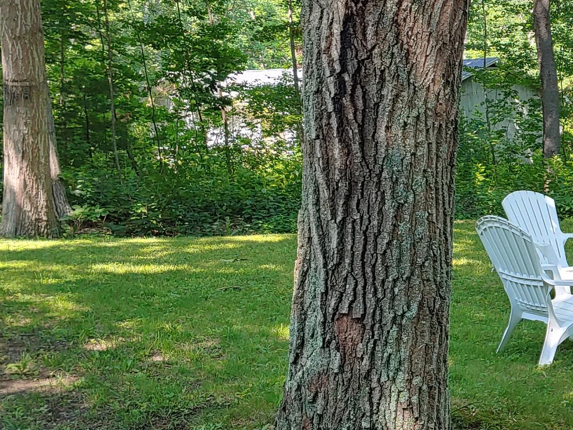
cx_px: 686
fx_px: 1026
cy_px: 250
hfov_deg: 27.5
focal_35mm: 62
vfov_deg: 23.6
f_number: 1.5
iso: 50
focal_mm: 4.23
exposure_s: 1/256
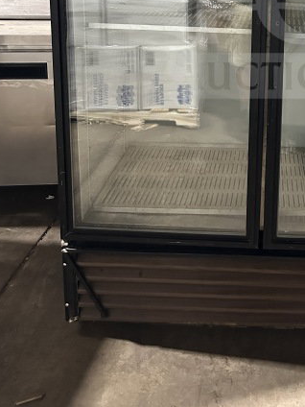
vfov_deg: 37.8
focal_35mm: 46
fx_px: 540
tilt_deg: -11.1
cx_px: 278
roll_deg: -2.8
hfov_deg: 30.1
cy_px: 23
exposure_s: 1/49
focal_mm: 6.86
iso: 1000
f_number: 1.78
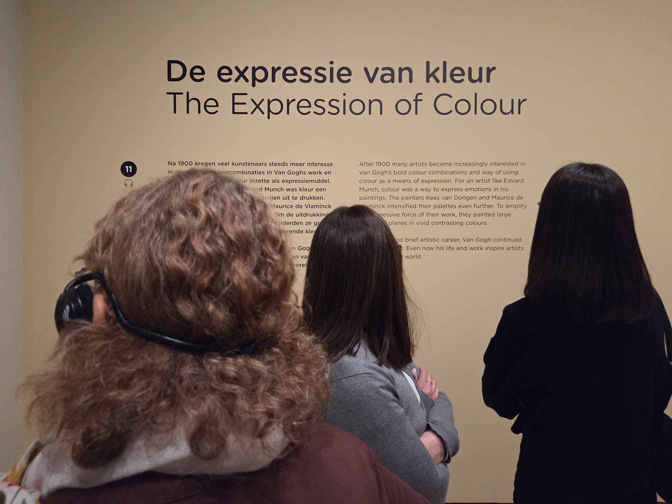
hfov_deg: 73.9
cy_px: 252
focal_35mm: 23
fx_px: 446
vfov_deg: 58.9
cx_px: 336
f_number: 1.8
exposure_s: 1/120
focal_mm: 5.4
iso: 2000
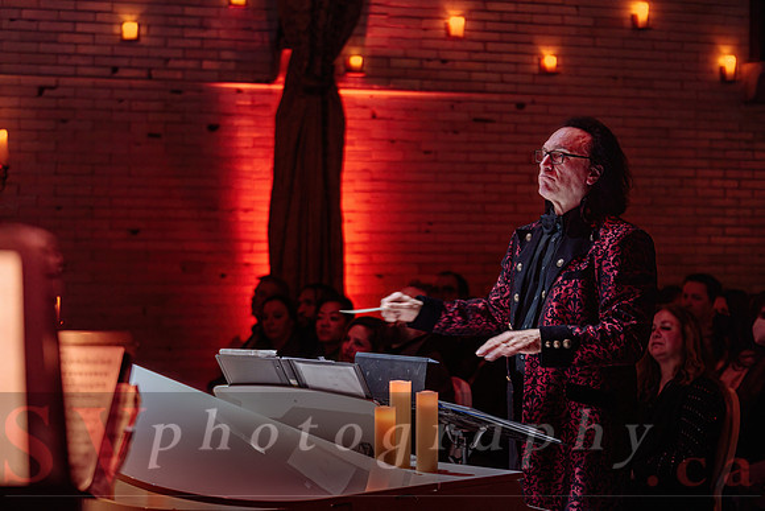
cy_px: 245
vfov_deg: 17.7
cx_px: 398
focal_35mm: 77
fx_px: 1637
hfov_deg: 26.3
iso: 1600
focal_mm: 74
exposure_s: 1/125
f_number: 2.8
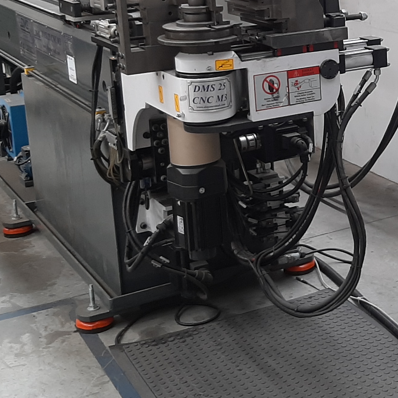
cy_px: 89
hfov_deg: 23.1
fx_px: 924
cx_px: 423
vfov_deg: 24.0
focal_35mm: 71
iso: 40
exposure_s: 1/50
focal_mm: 3.93
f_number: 1.7
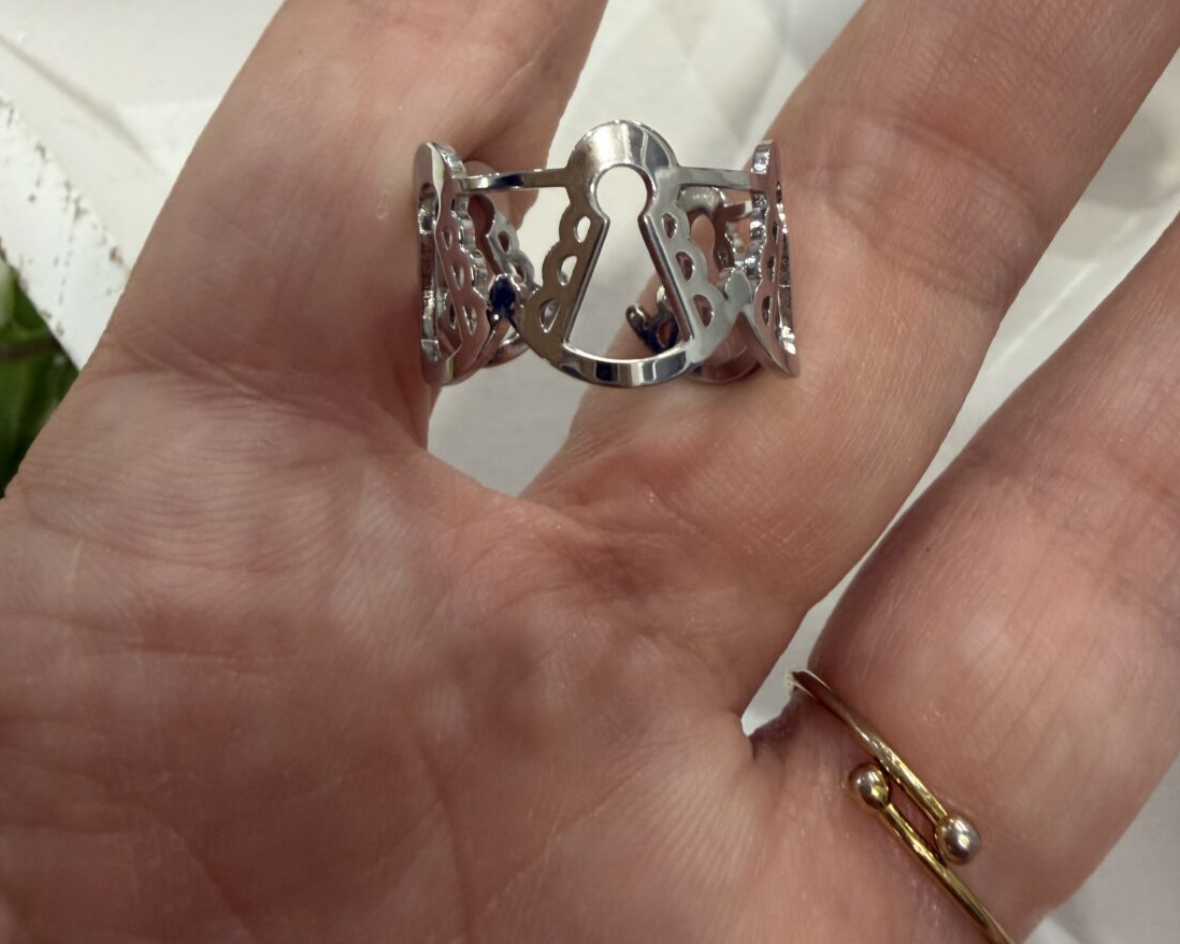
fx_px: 1117
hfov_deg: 55.7
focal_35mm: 32
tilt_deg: -53.2
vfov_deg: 44.0
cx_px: 578
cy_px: 212
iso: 200
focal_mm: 2.22
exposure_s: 1/50
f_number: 2.2
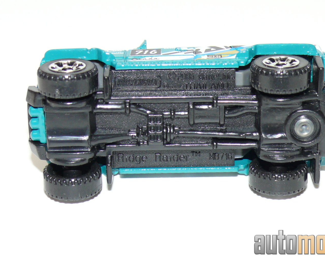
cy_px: 110
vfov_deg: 13.2
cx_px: 195
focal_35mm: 117
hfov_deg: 16.4
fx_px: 1125
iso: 100
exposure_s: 1/30
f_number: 4
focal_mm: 12.8
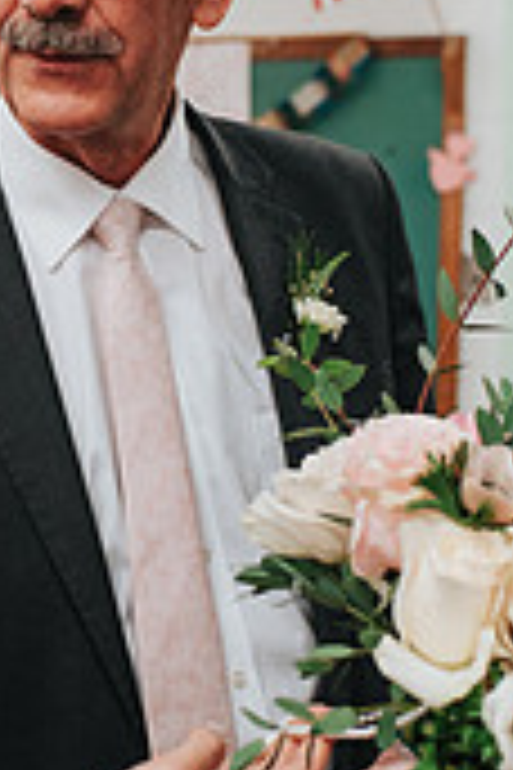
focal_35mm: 92
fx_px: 1966
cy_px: 293
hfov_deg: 14.7
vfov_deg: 22.1
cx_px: 72
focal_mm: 35
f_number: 3.2
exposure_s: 1/125
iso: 1000
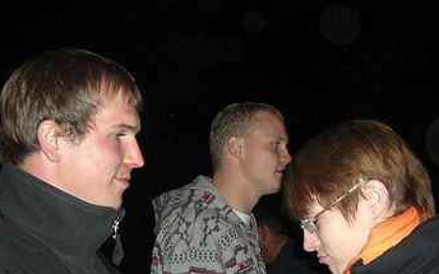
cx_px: 209
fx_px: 742
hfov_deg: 33.0
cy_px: 244
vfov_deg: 20.6
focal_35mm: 62
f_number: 2.8
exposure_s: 1/60
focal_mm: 7.9
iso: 200
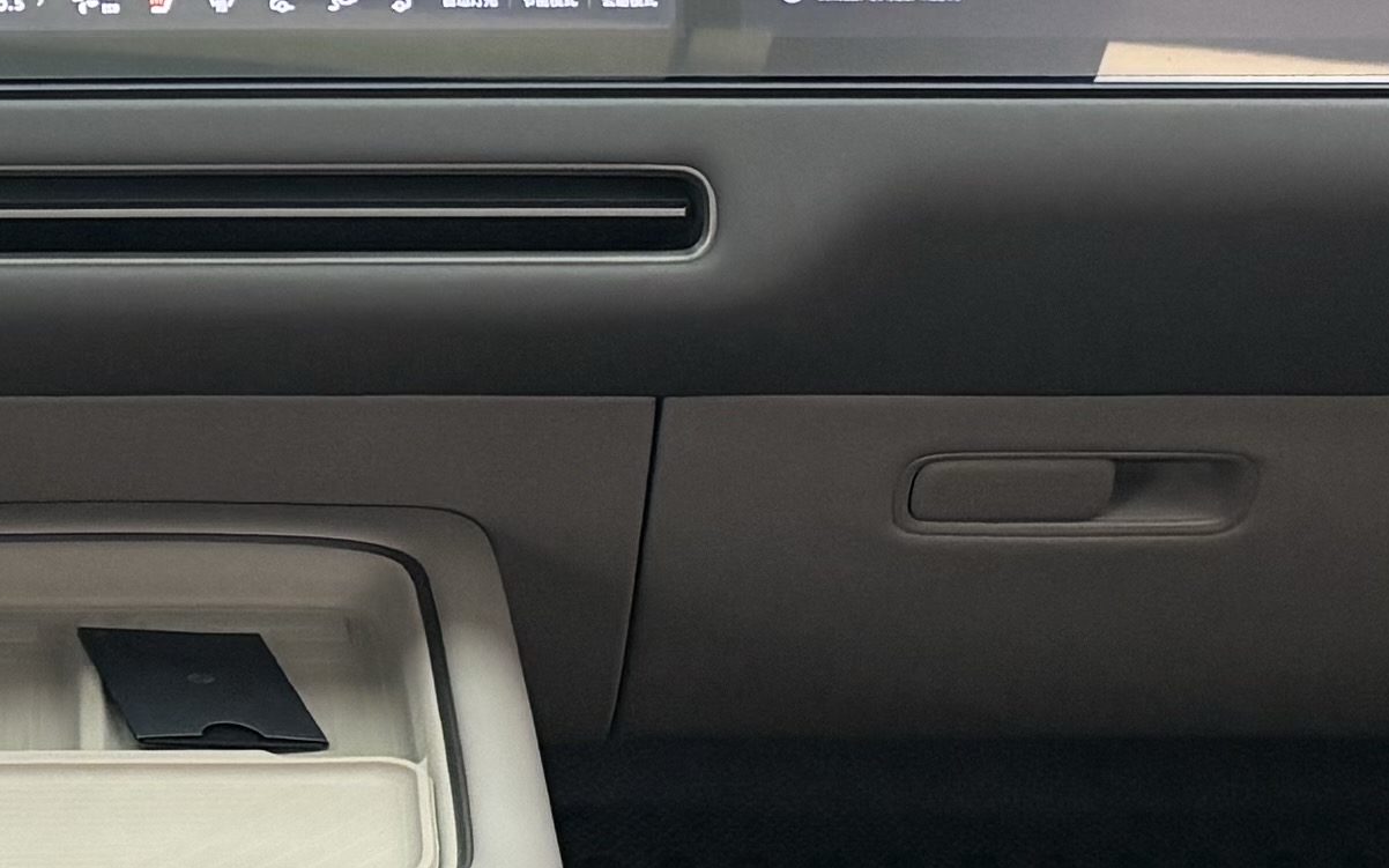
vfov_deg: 9.6
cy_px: -594
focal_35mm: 131
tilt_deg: -7.7
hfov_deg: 15.7
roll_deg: +0.3
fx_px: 4959
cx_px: 83
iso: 125
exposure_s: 1/105
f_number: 1.6
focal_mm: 5.96
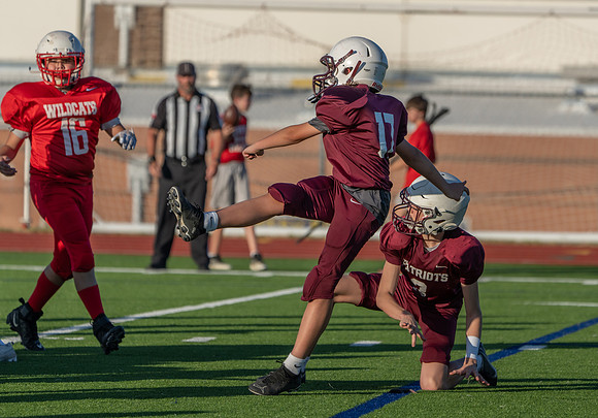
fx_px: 6223
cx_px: 363
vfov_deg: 3.8
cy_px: 203
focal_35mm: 369
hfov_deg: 5.5
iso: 125
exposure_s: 1/1000
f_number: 5.6
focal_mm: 274
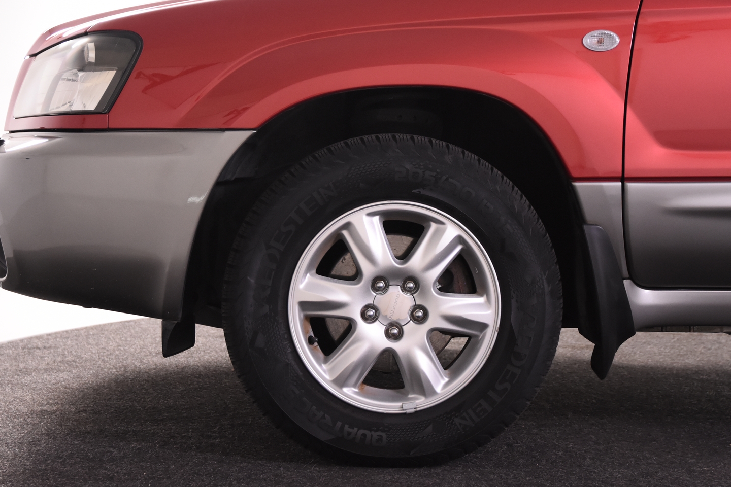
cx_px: 386
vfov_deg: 17.0
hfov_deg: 25.4
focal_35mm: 80
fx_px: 1624
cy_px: 173
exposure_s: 1/80
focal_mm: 40
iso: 1600
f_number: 4.5
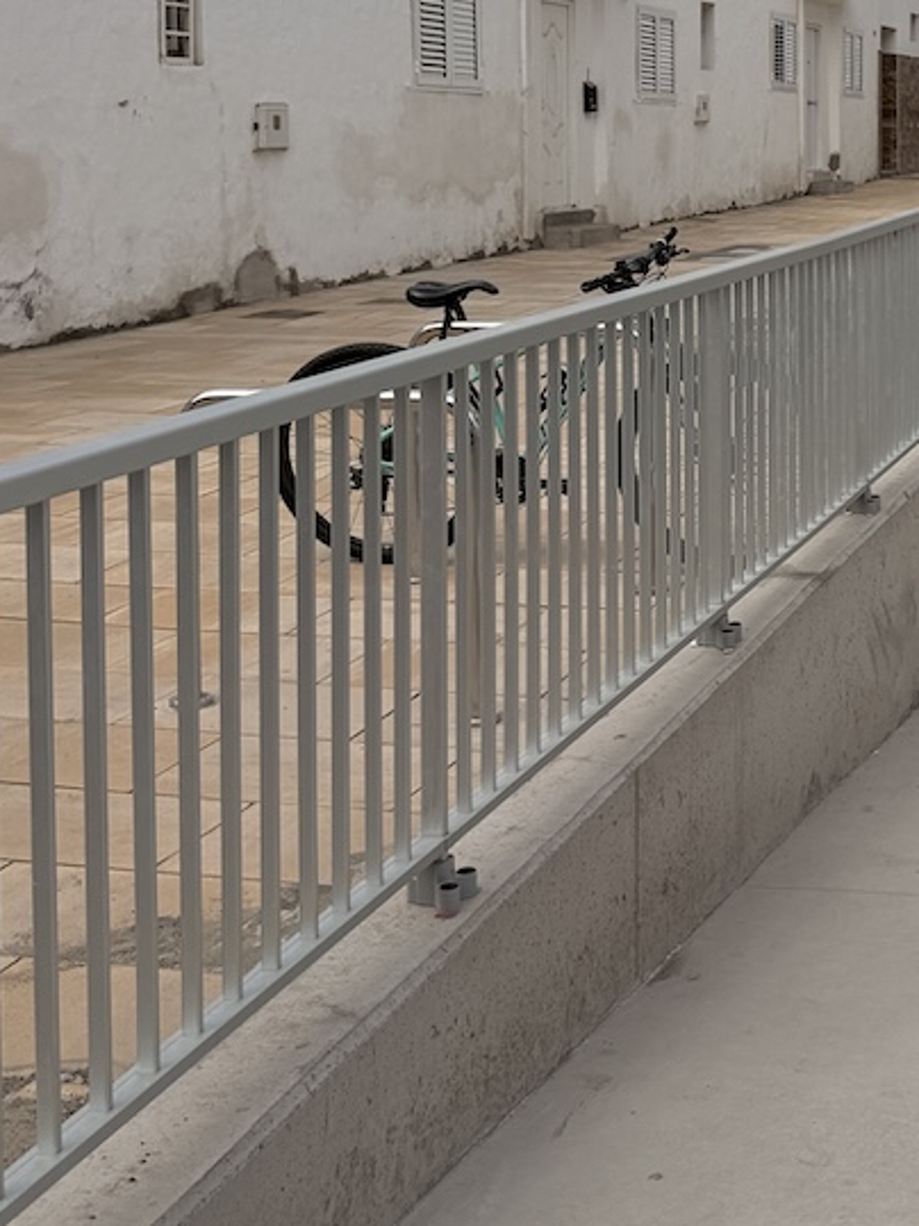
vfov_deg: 32.8
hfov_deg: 24.1
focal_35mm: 57
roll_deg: -0.7
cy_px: 237
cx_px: 992
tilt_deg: -2.5
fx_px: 2018
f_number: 1.78
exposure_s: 1/6173
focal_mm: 6.76
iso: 80
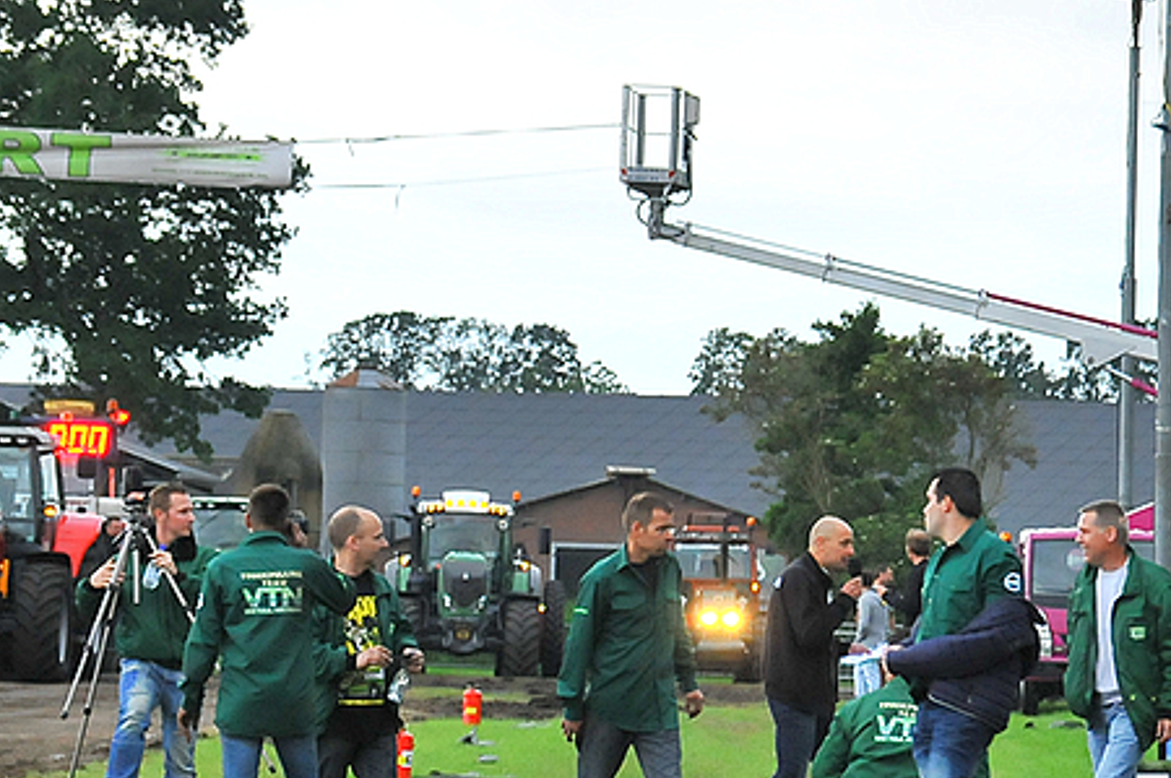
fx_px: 7993
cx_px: 921
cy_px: 658
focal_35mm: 246
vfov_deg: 5.6
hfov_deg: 8.4
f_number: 5.6
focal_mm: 72
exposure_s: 1/125
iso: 1000
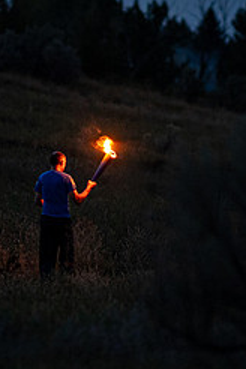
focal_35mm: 353
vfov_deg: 5.8
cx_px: 57
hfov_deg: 3.9
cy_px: 165
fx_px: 3618
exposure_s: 1/100
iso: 1600
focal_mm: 105
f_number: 1.4
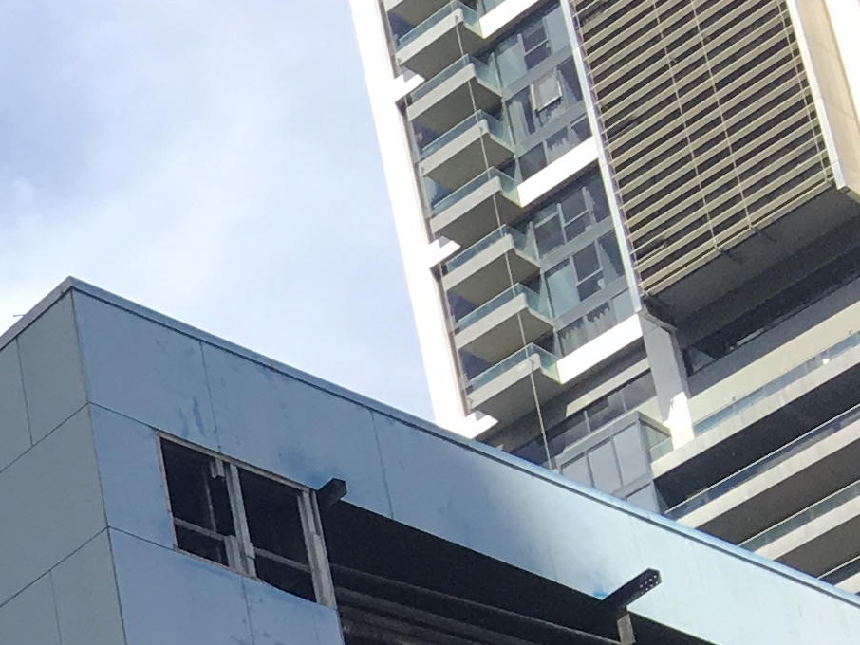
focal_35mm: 129
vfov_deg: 10.5
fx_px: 3206
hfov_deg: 12.8
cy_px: 1323
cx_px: -986
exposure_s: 1/793
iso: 25
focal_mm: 4.15
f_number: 2.2
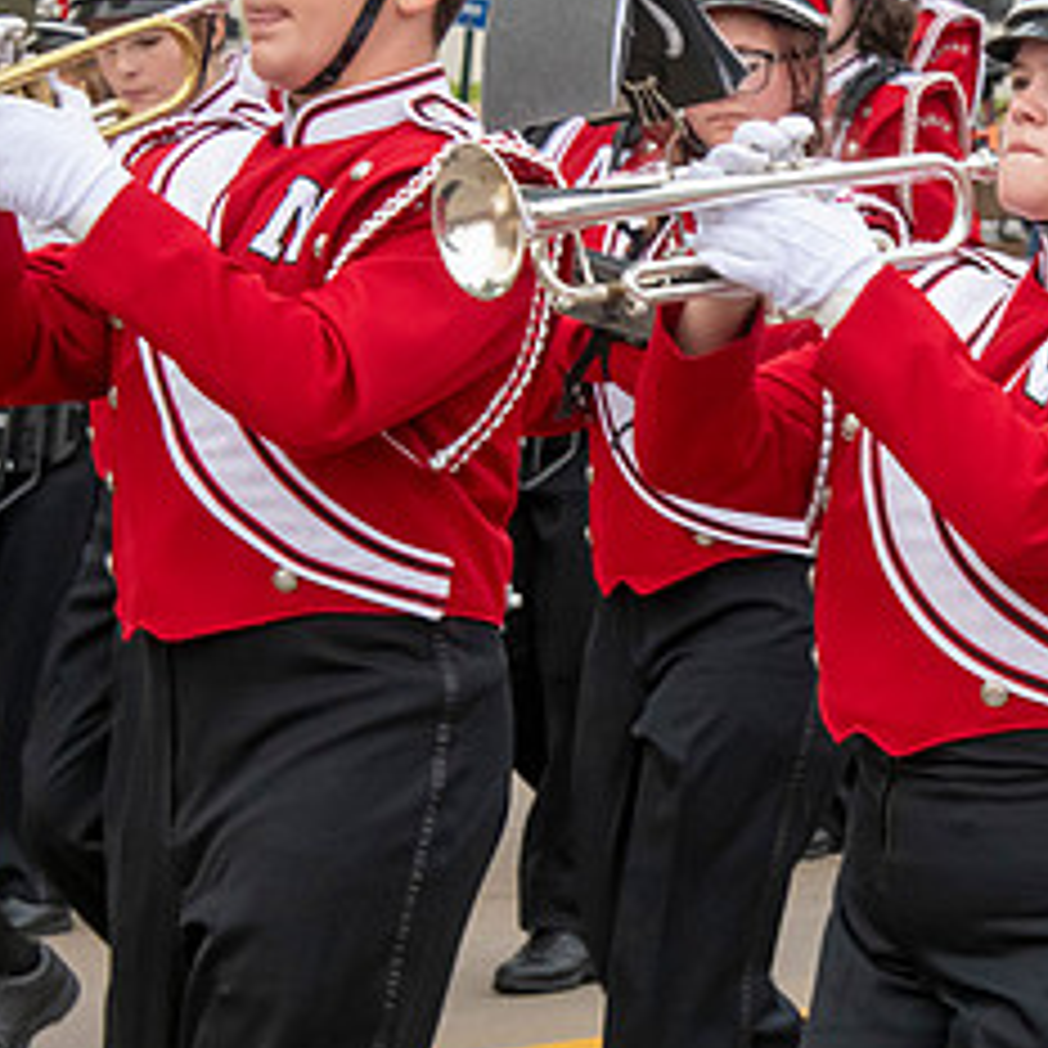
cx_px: 994
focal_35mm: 212
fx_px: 7261
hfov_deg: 8.2
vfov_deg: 8.3
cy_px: 475
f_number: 11
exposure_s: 1/250
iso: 3200
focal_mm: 100
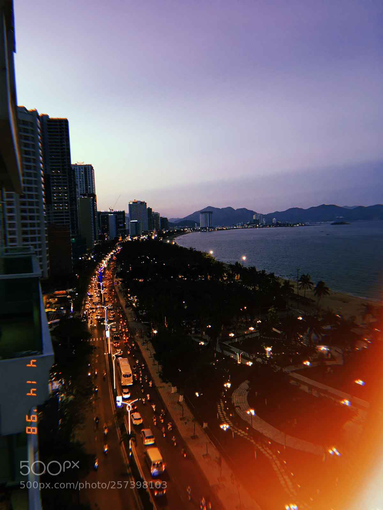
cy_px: 255
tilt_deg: -4.7
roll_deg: +2.6
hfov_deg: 48.2
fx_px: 428
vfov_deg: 61.7
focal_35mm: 29
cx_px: 192
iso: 100
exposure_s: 1/33
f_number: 2.2
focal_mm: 4.15
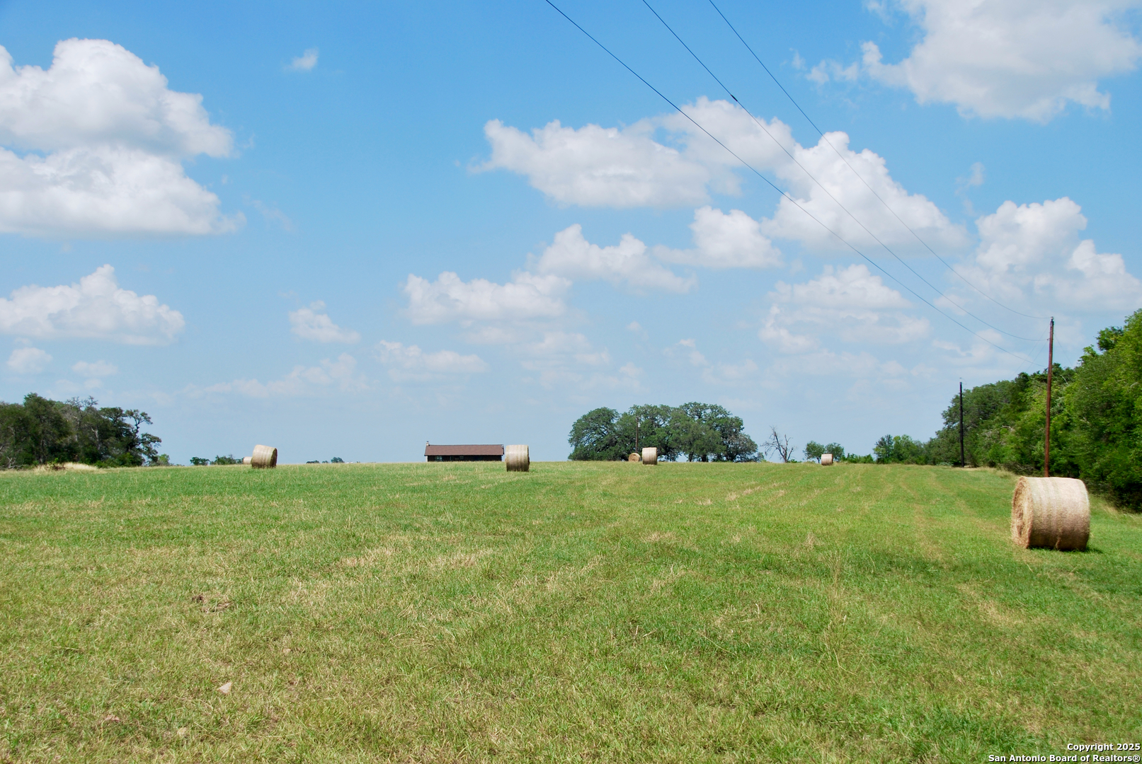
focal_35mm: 48
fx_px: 1525
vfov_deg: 28.2
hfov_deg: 41.1
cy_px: 382
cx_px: 571
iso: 100
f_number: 9
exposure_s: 1/320
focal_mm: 32
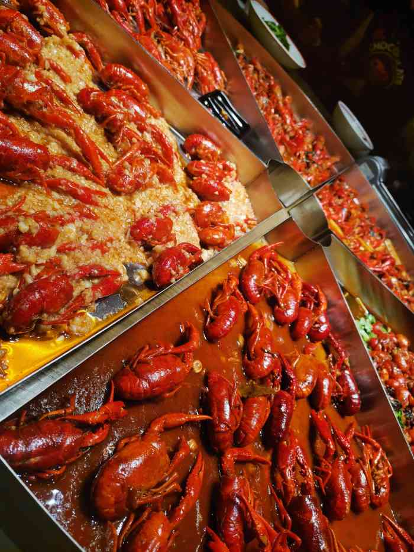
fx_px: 415
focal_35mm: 26
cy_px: 276
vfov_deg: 67.3
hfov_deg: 53.1
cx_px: 207
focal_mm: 4.75
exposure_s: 1/185
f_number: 1.8
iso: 50
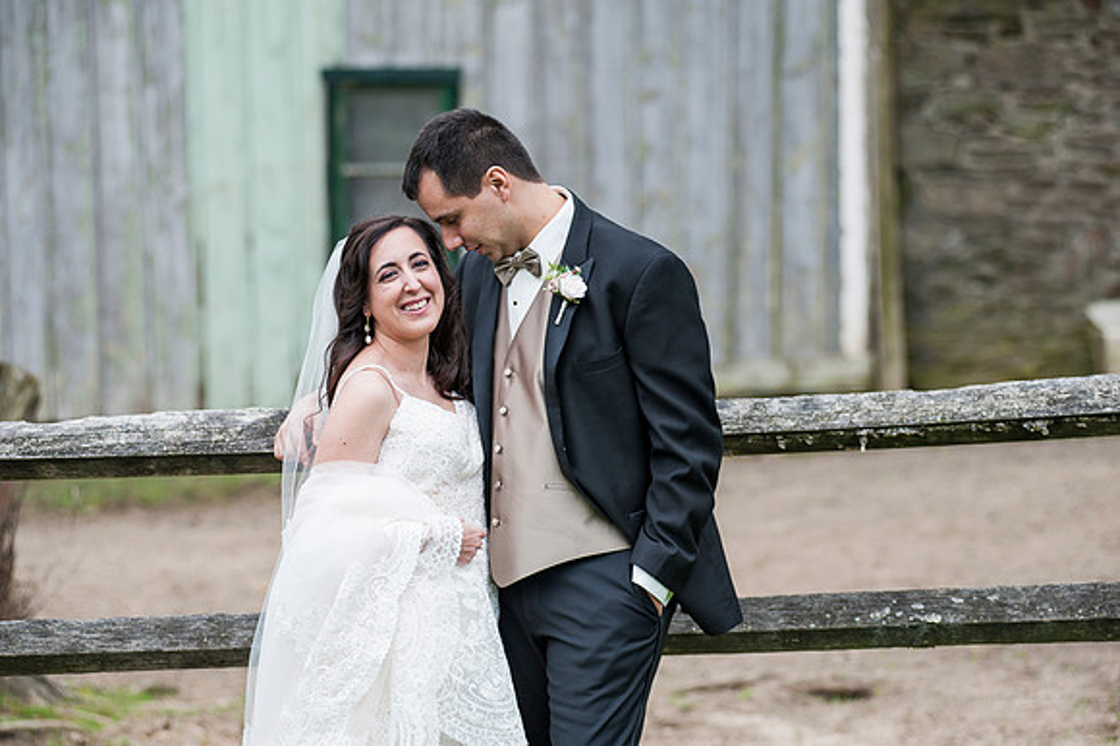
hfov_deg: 18.3
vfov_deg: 12.2
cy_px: 373
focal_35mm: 112
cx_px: 560
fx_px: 3482
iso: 200
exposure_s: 1/1250
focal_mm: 112
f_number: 3.2
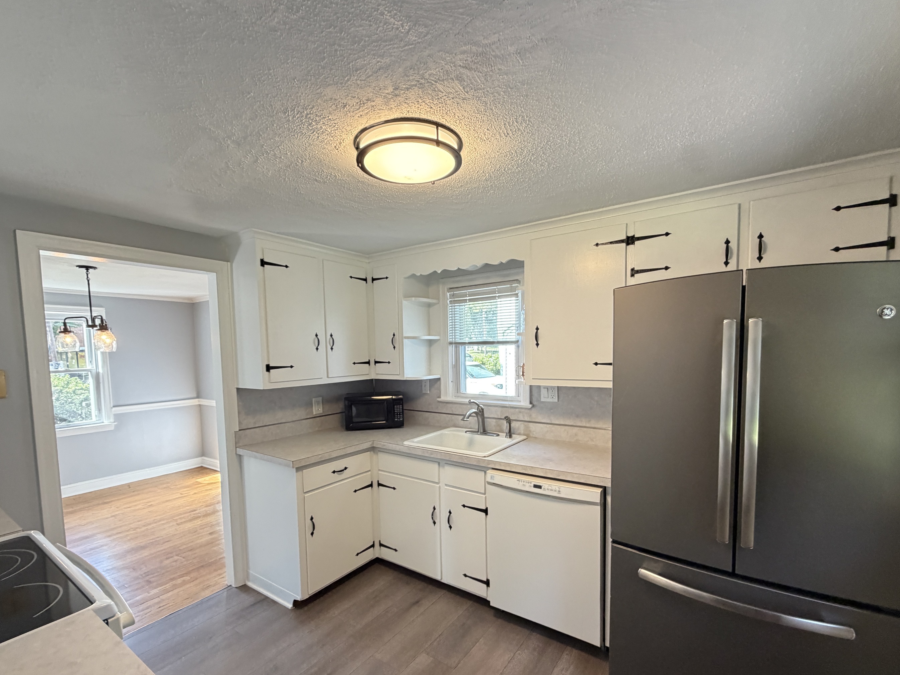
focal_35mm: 16
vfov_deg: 77.8
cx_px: 460
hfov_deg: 94.5
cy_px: 378
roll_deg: +1.0
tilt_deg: -5.6
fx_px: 416
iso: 400
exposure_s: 1/60
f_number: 2.2
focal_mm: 2.22
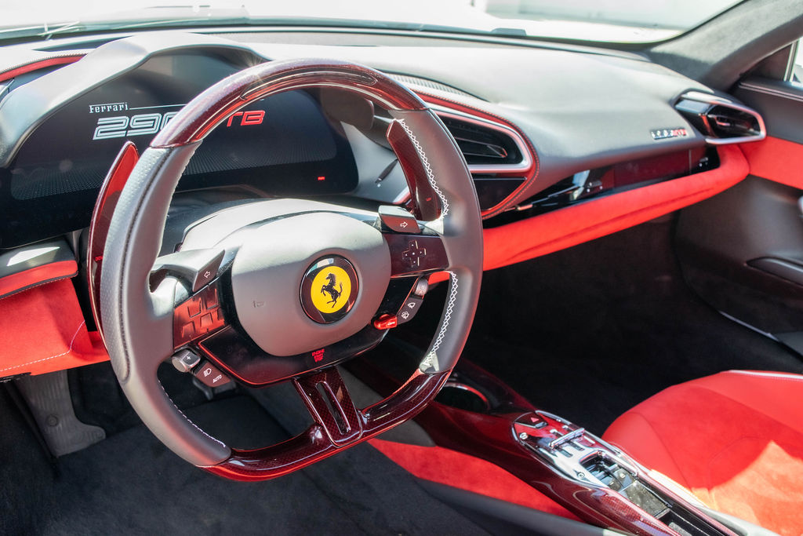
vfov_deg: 36.9
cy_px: 268
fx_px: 803
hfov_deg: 53.1
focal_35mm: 36
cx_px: 402
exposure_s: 1/160
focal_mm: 24
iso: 400
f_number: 6.3
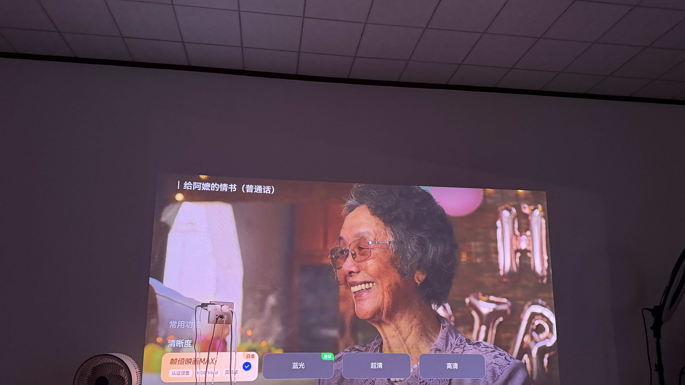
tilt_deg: +9.9
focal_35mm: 27
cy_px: 248
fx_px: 490
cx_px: 337
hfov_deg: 69.9
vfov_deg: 42.5
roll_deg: +0.0
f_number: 1.78
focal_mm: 6.76
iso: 800
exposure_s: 1/40
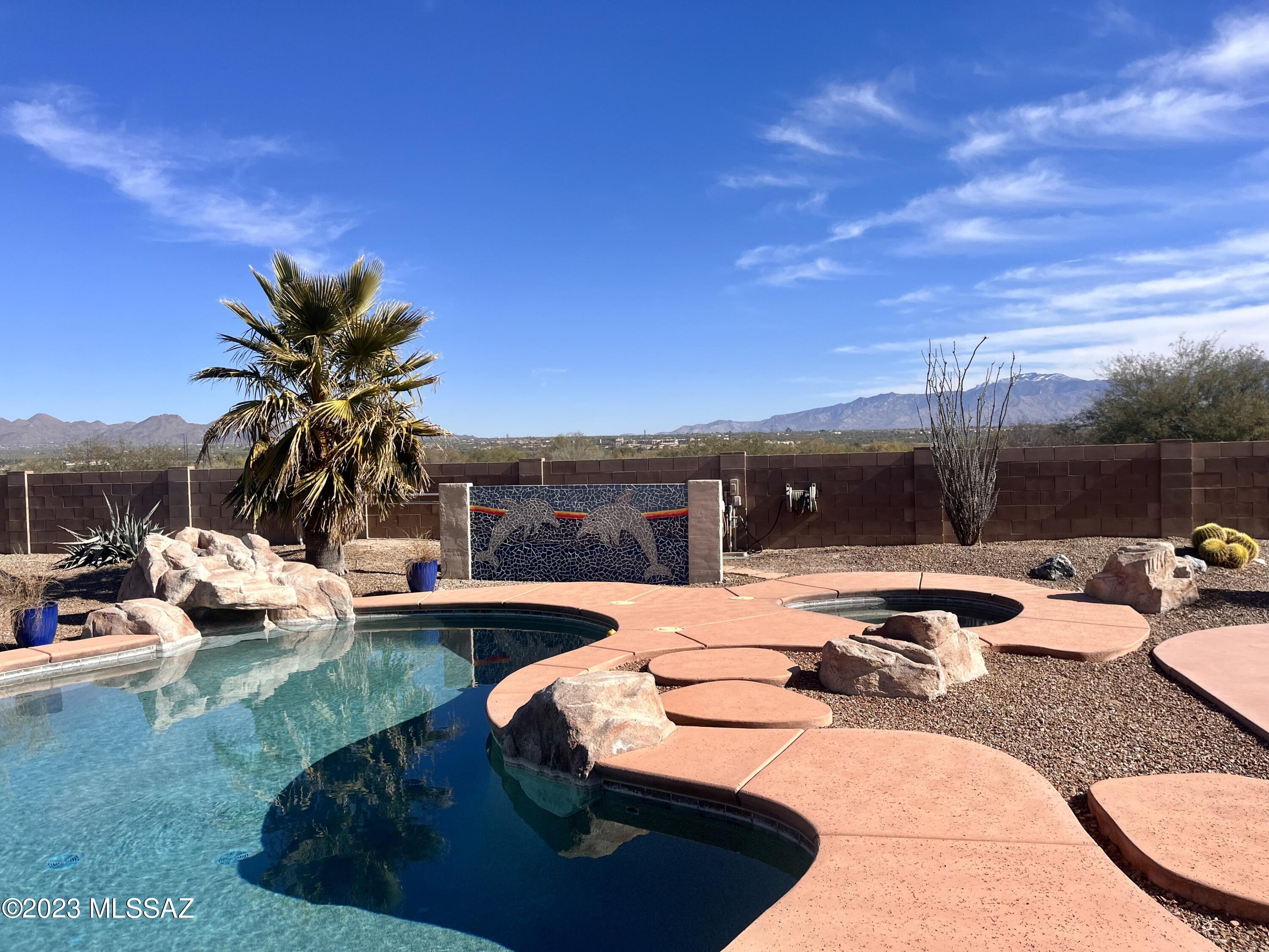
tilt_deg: -0.8
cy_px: 476
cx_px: 634
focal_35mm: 26
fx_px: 953
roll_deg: +2.0
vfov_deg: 53.1
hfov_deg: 67.3
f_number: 1.6
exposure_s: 1/4310
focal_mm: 5.1
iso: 50
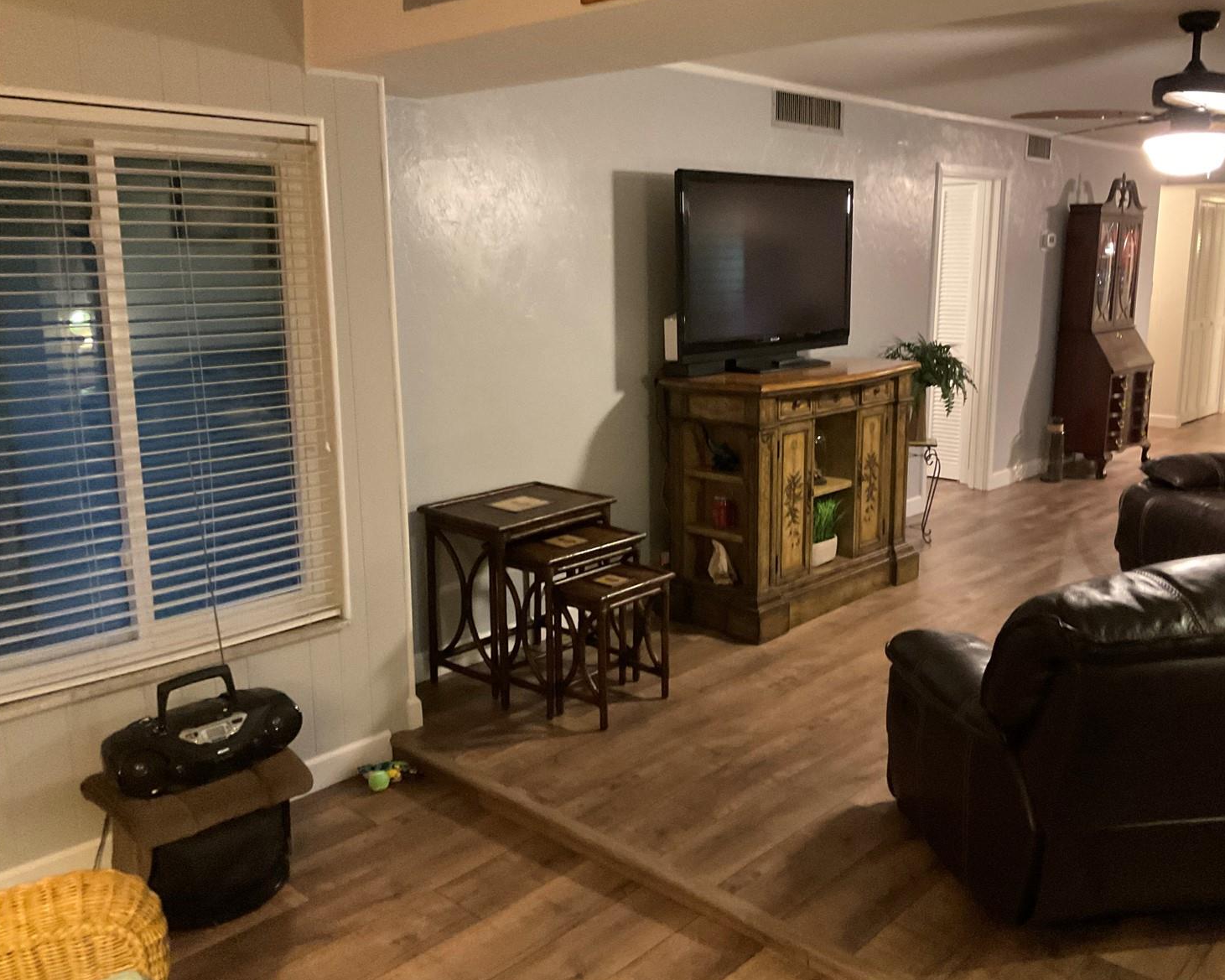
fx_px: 1124
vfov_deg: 47.1
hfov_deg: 57.1
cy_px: 482
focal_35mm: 31
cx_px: 666
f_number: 1.8
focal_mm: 3
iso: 500
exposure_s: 1/24
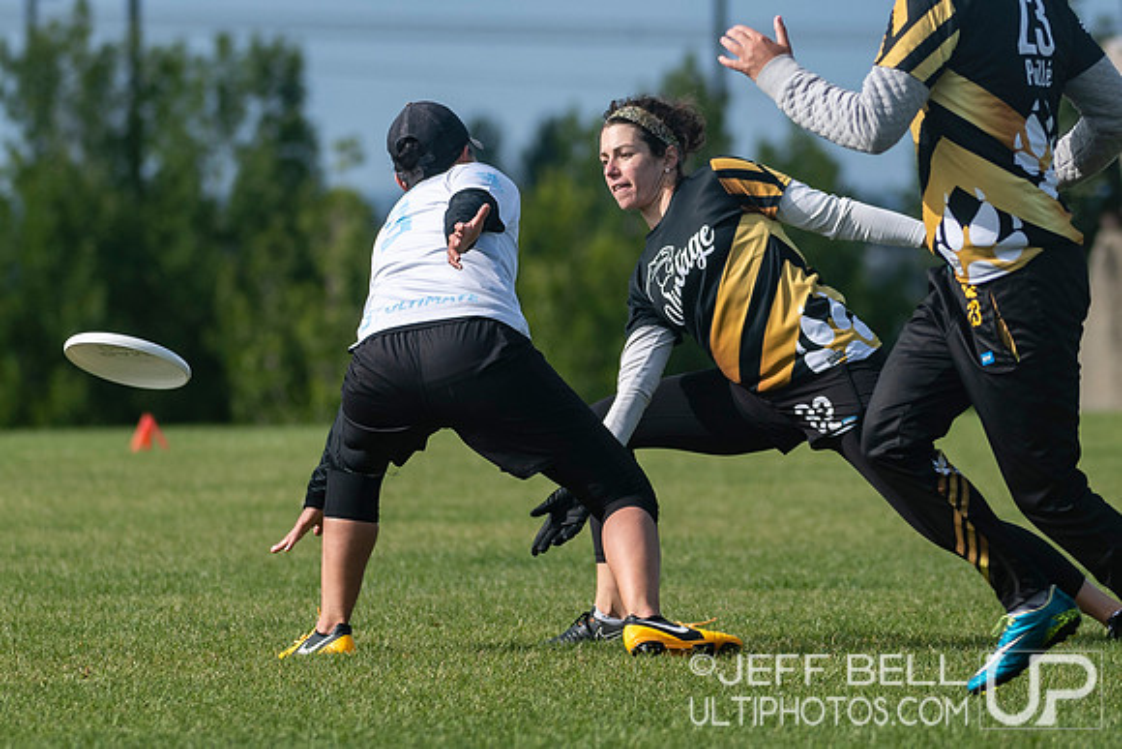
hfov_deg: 3.6
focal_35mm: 569
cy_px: 295
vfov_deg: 2.4
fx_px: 17741
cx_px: 654
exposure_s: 1/1250
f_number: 4
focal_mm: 200
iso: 100
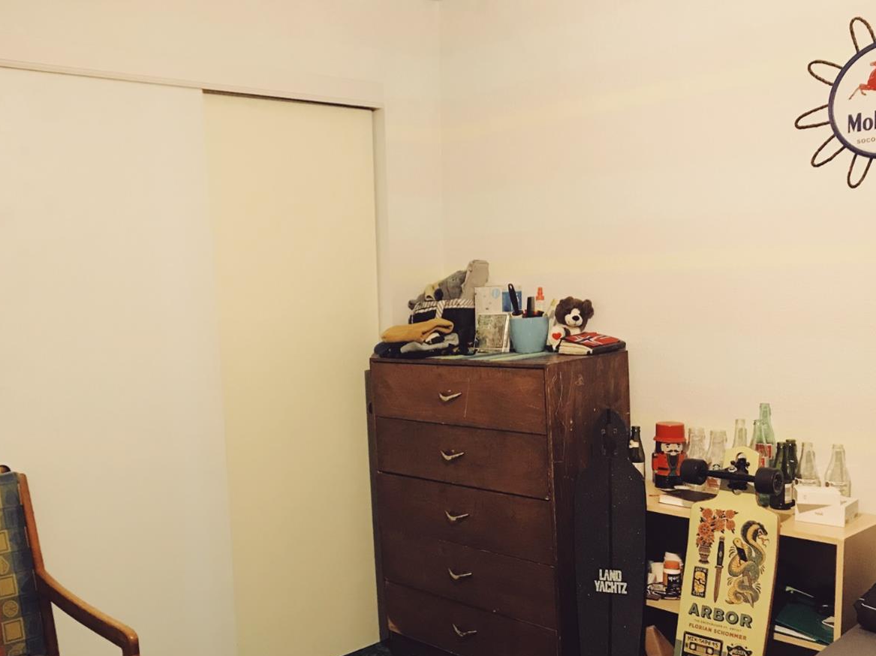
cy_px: 397
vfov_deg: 39.4
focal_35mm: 36
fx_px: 911
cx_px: 376
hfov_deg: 51.2
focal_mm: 3.99
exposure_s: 1/15
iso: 64
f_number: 1.8
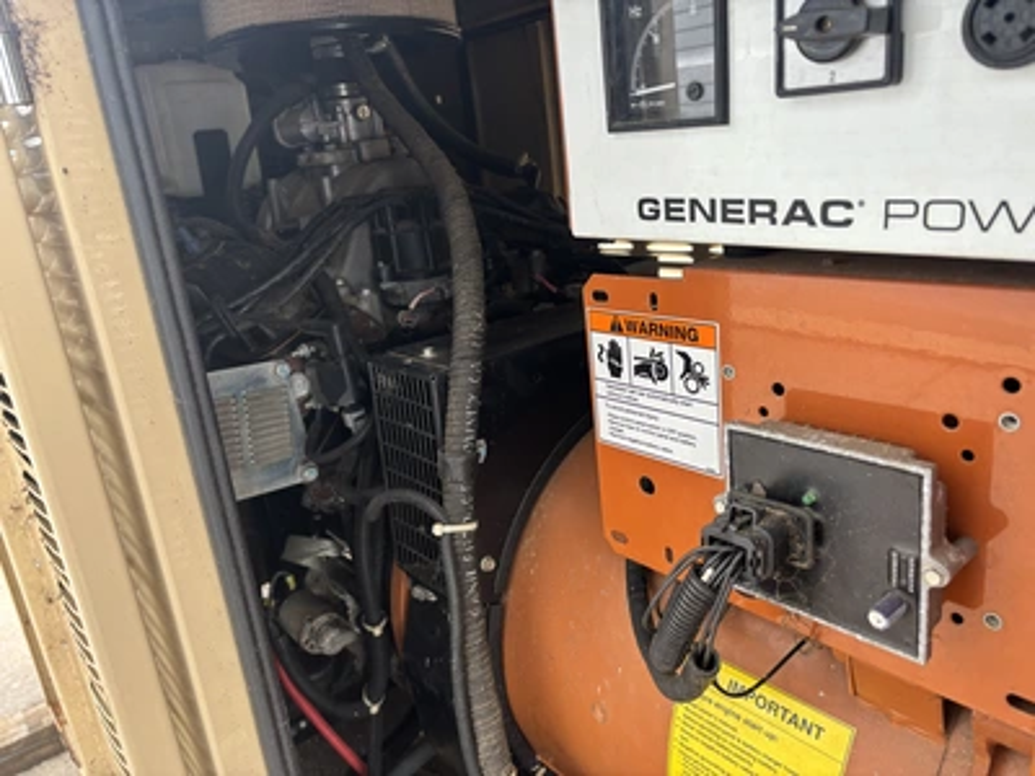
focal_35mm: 26
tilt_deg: -18.9
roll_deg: +6.9
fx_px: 777
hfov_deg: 67.3
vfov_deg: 53.1
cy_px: 388
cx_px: 518
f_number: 1.6
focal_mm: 5.96
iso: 40
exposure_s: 1/121
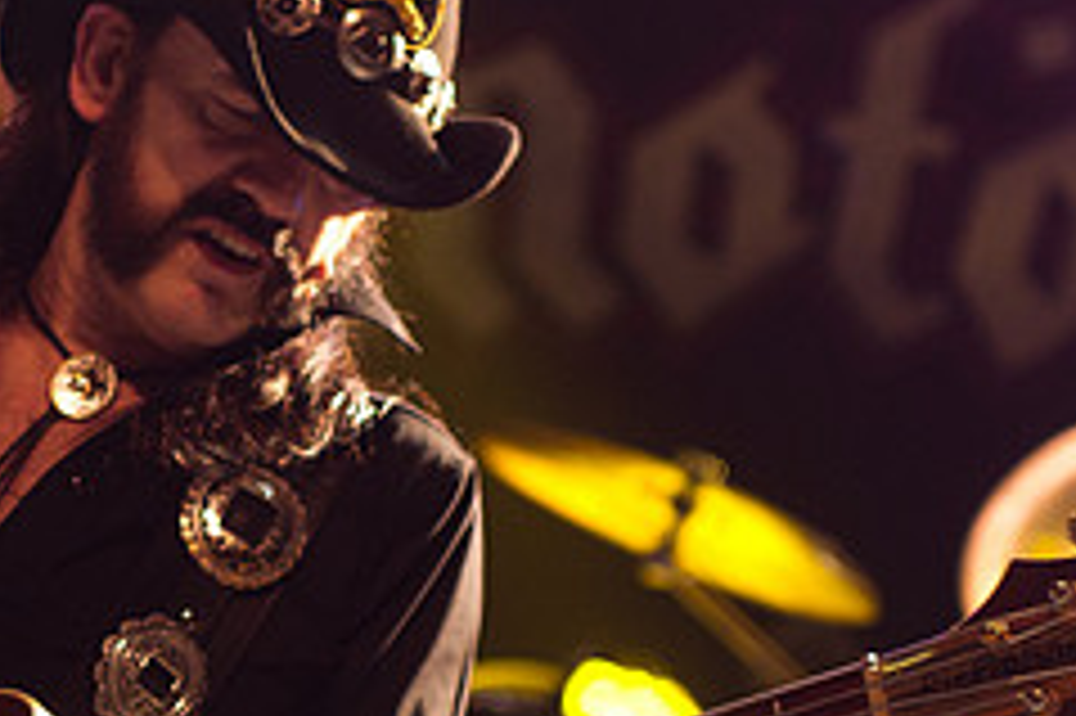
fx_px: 7616
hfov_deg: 8.1
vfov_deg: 5.4
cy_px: 534
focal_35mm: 255
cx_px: 221
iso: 1000
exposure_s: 1/40
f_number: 2.8
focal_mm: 70
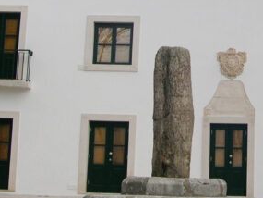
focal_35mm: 100
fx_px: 760
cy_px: -9
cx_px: 257
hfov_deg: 19.1
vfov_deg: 14.5
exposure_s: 1/277
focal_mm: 8
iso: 100
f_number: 7.6
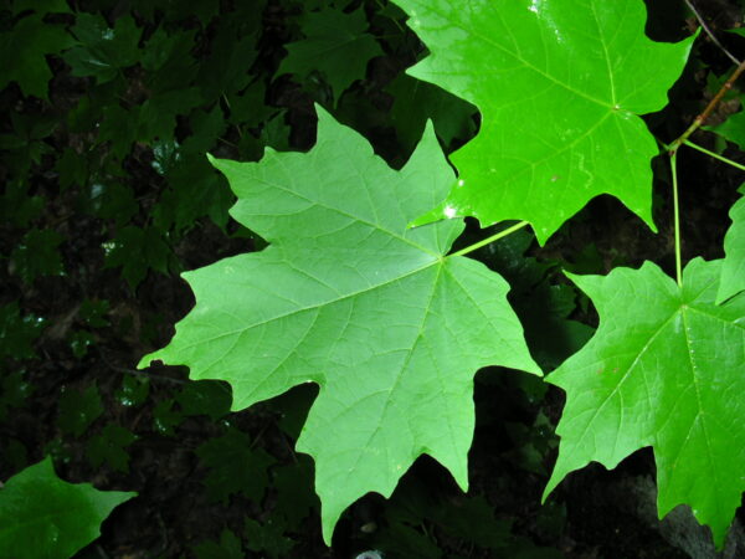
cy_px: 280
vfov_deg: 38.7
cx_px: 372
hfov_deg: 50.1
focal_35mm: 37
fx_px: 796
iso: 100
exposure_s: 1/60
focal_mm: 5.6
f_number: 4.5
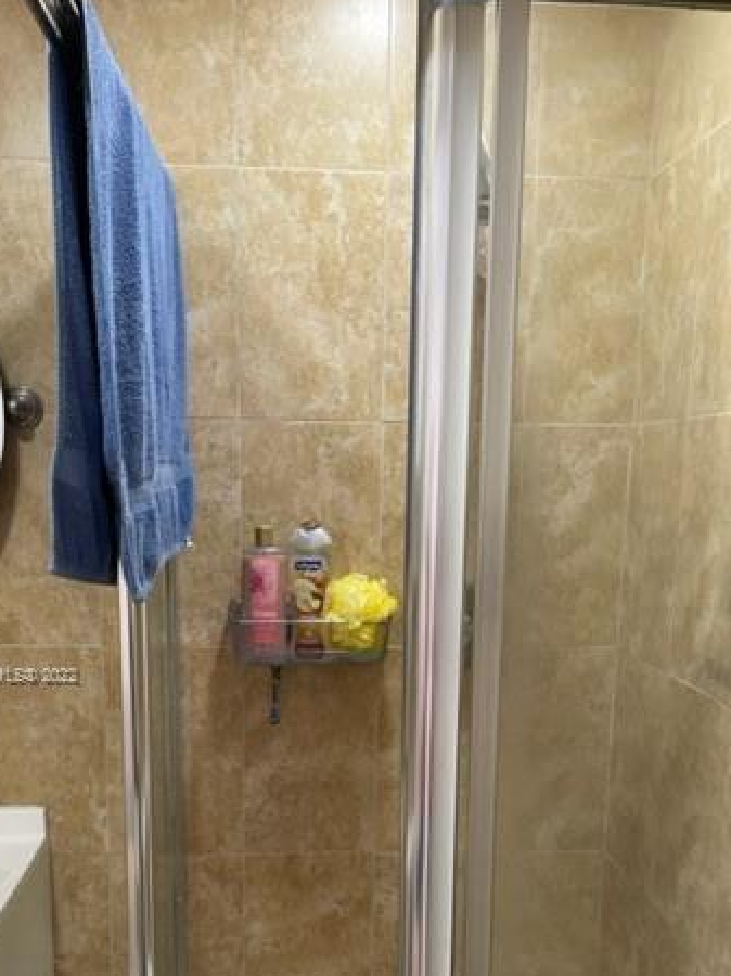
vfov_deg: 49.0
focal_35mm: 37
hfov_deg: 38.6
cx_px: 349
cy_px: 677
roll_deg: +0.2
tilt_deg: -11.6
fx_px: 1043
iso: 80
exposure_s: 1/60
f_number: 1.6
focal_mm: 4.2
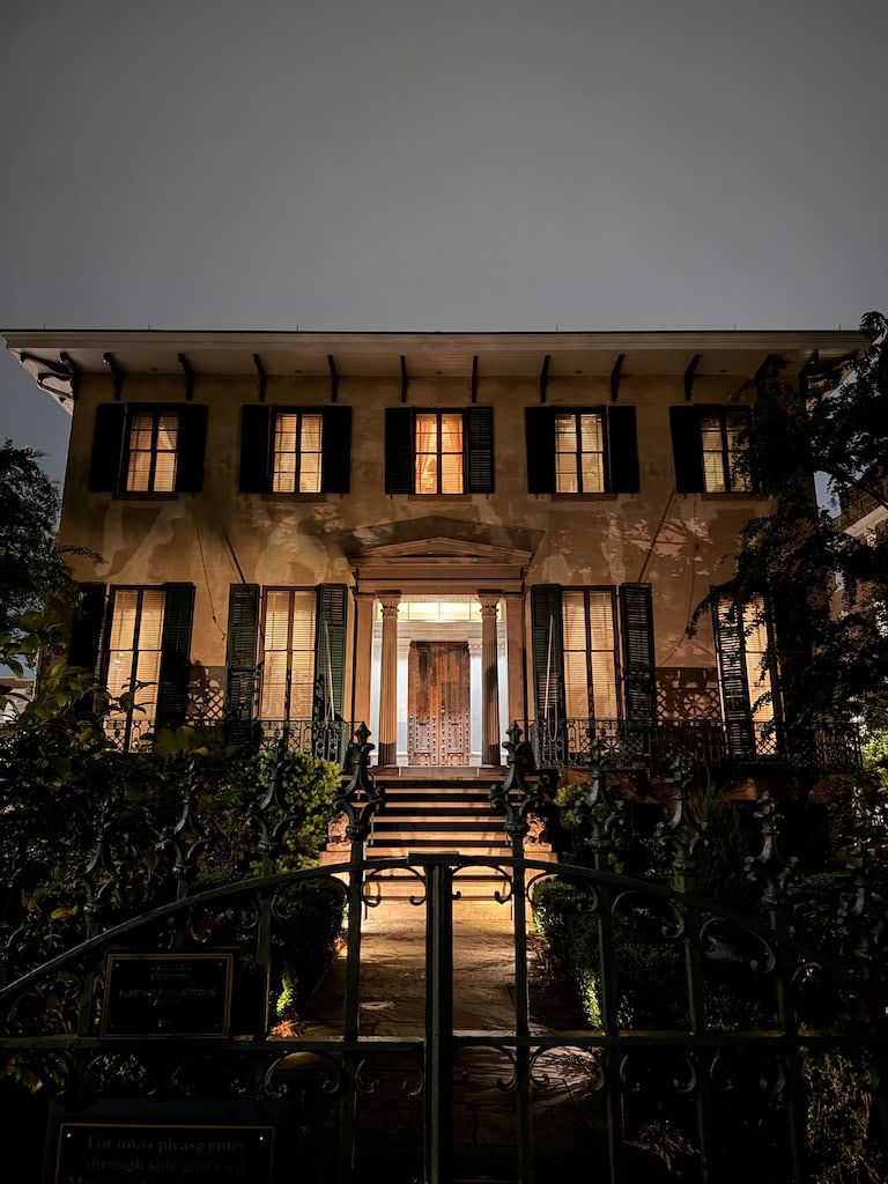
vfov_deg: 71.6
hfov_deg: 56.8
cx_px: 444
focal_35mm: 24
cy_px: 592
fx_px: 821
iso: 2500
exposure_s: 1/9
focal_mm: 6.8
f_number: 1.8
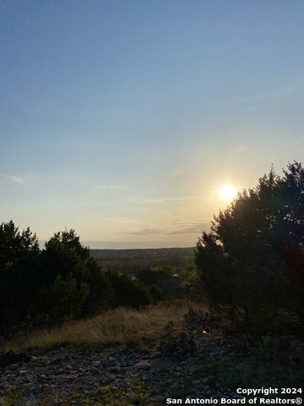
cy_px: 203
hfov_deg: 53.1
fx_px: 304
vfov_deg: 67.3
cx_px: 152
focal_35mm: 26
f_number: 1.8
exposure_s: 1/6757
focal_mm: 4.25
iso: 32
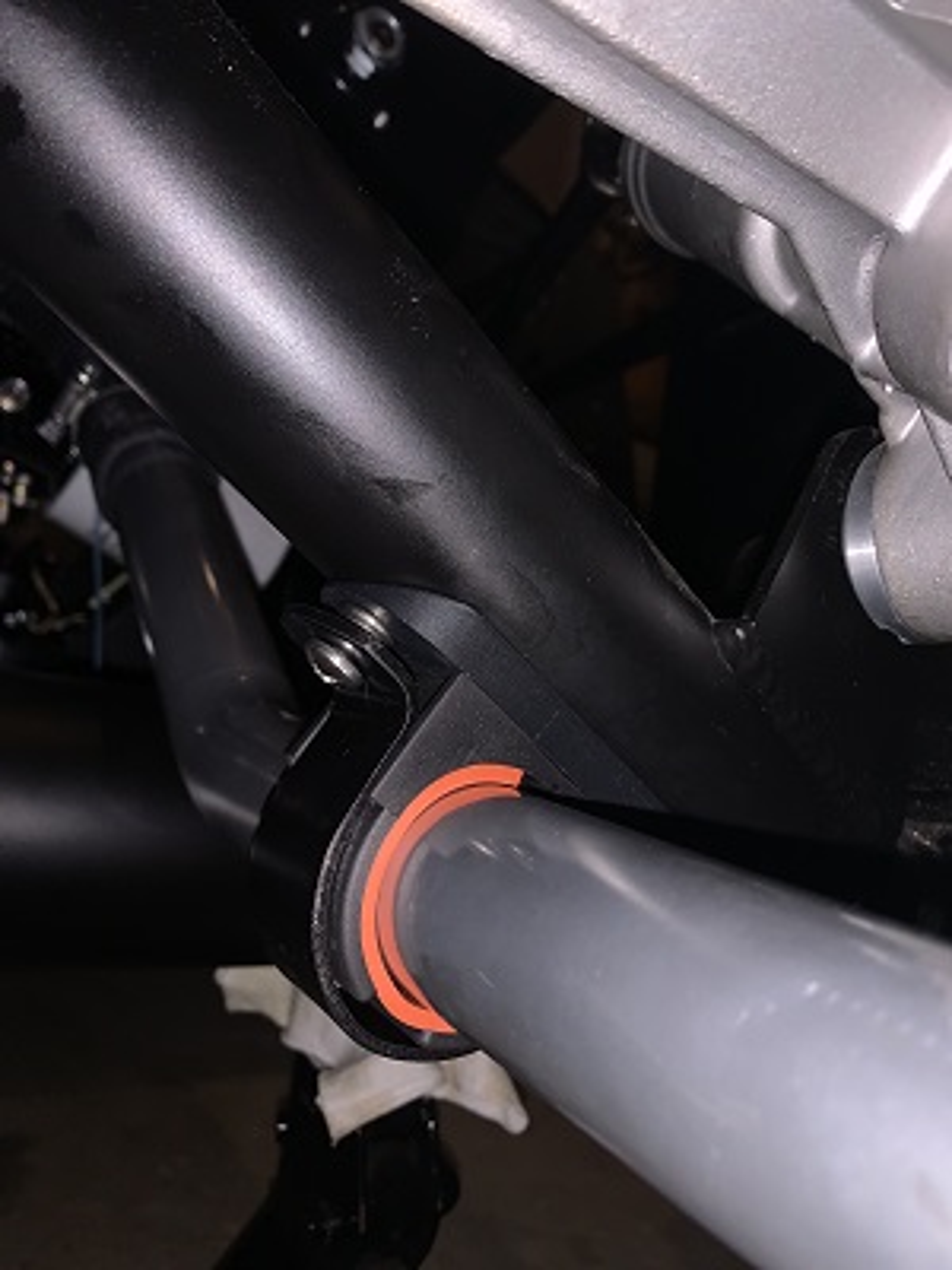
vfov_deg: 67.3
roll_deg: -10.2
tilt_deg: +0.9
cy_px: 635
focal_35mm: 26
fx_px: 953
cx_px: 476
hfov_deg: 53.1
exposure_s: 1/48
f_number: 1.8
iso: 40
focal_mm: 4.25
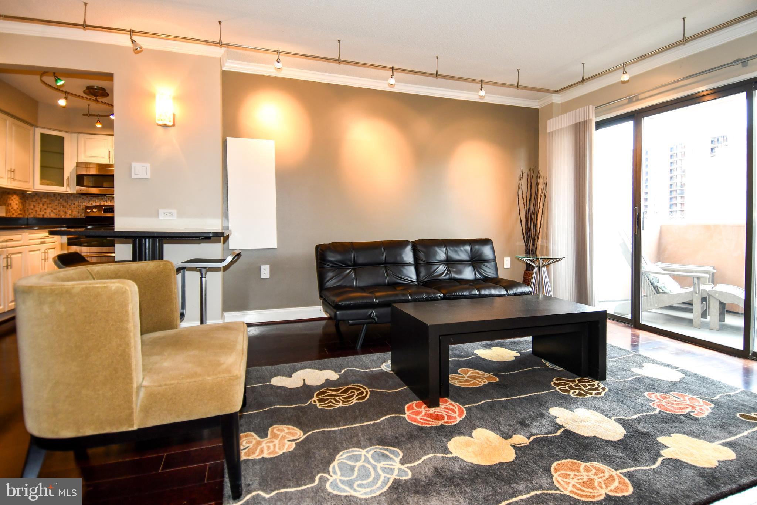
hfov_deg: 90.0
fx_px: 378
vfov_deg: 67.4
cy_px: 252
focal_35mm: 18
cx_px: 378
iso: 400
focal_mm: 12
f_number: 4
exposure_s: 1/60
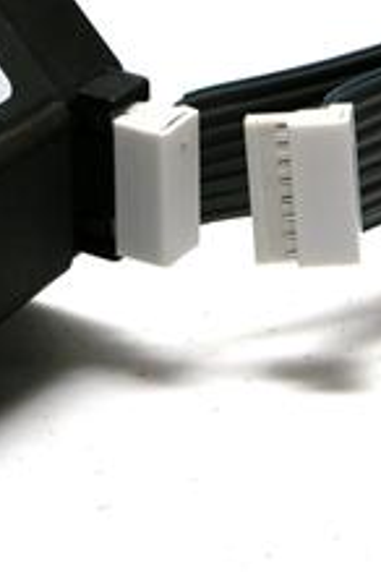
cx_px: 63
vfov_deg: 2.7
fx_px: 12048
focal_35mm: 759
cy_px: 188
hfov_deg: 1.8
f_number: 5.3
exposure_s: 1/500
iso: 100
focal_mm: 67.7
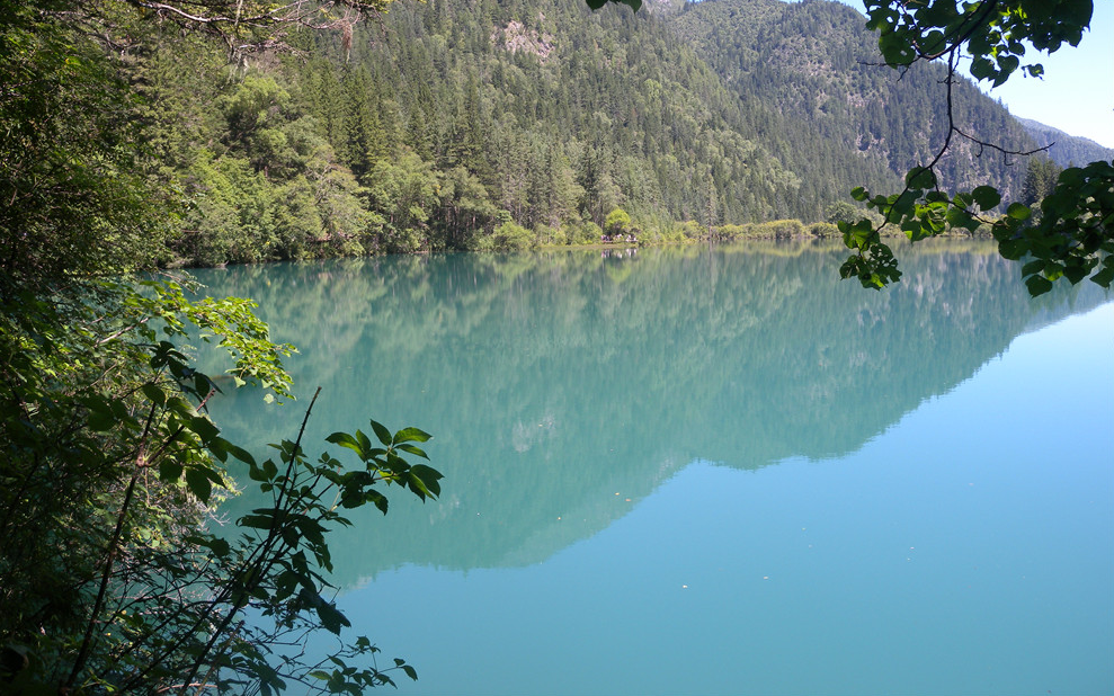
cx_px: 552
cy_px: 275
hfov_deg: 62.9
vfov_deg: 41.6
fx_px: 911
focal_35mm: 30
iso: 64
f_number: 4.1
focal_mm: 6
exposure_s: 1/167
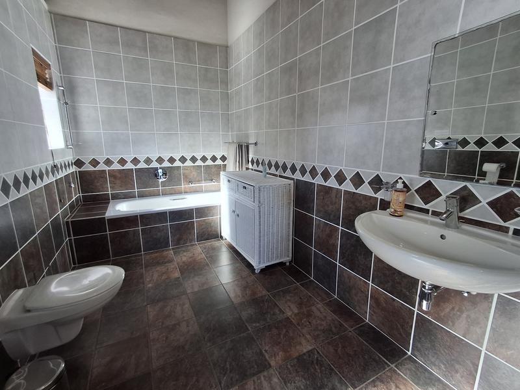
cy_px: 195
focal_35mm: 16
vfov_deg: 78.1
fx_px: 240
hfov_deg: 94.5
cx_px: 260
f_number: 2.2
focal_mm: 1.64
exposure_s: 1/100
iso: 50
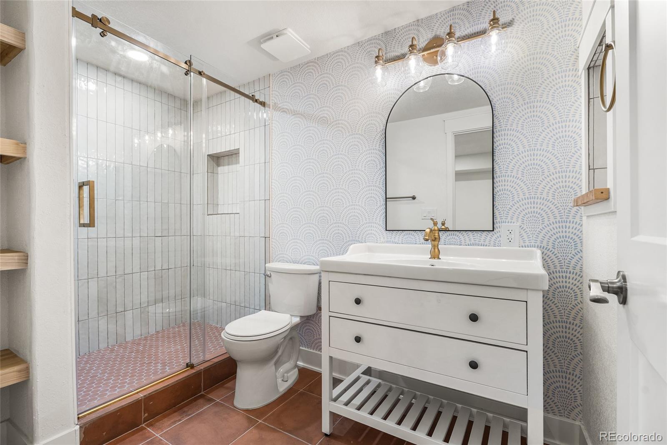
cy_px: 222
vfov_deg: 73.8
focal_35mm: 16
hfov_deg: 96.7
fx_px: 297
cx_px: 334
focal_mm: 16
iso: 200
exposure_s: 1/1.25
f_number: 8
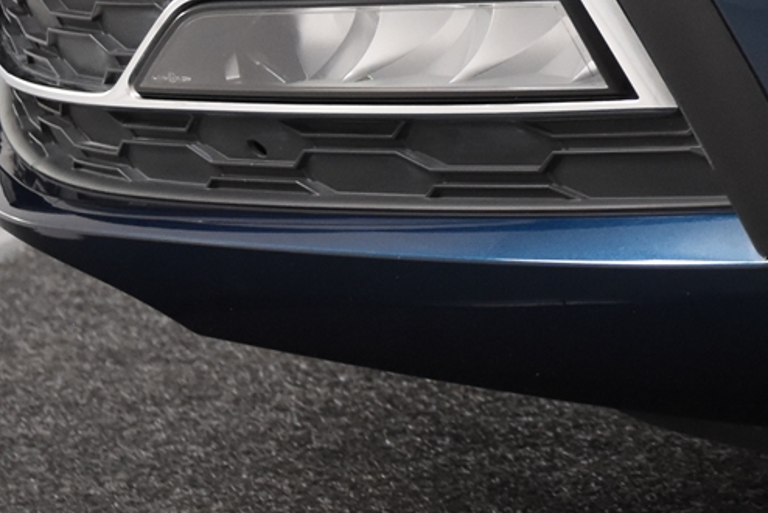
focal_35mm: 233
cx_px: 1194
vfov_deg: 5.9
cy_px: -79
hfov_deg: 8.6
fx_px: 4973
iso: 1600
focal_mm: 40
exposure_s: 1/100
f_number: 5
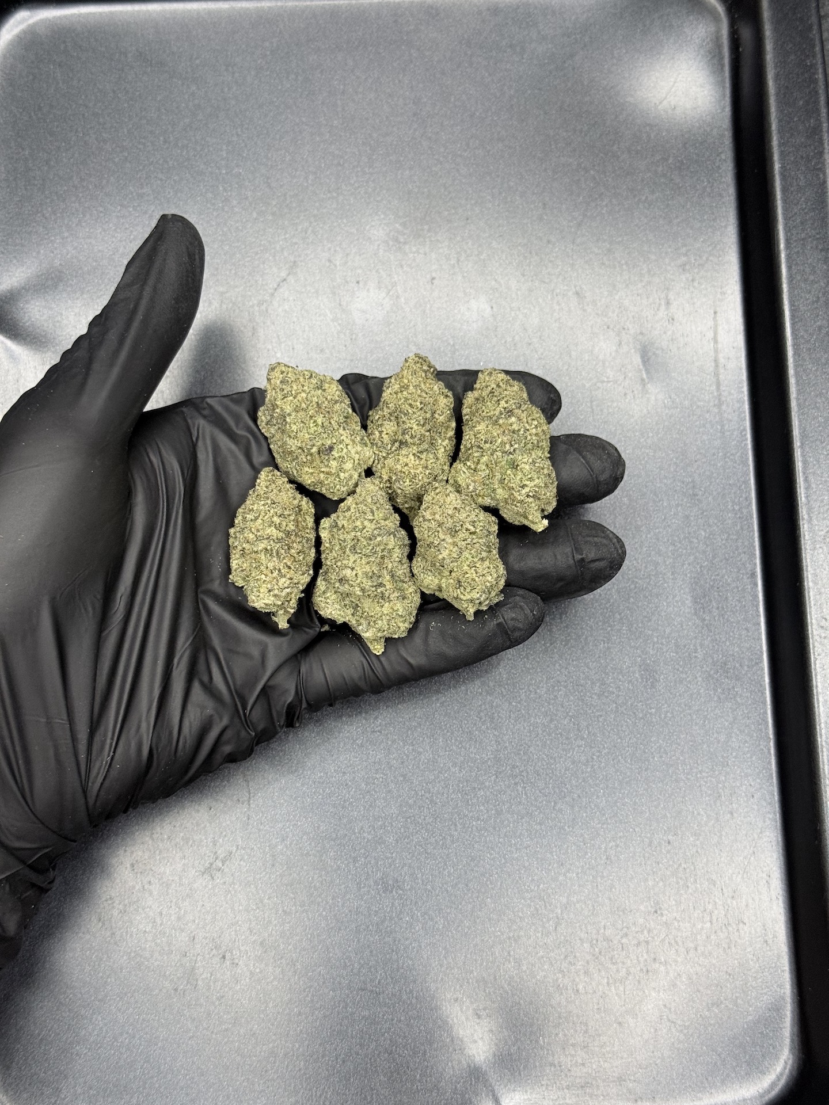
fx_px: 1533
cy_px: 552
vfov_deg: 39.7
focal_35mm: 48
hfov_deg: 30.3
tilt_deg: -80.6
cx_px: 414
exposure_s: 1/50
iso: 80
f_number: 1.78
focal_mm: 6.76
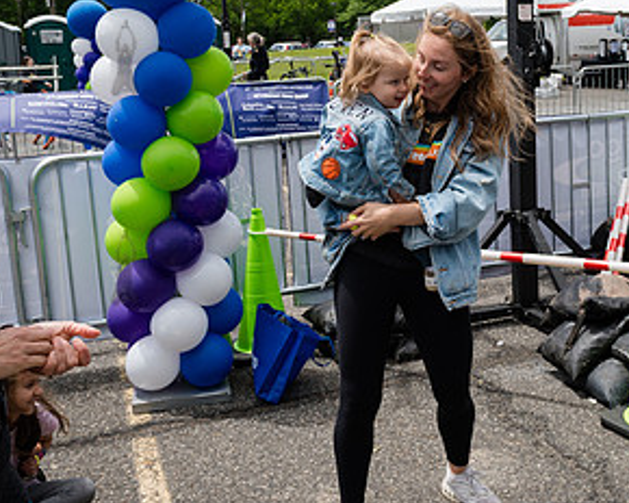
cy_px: 162
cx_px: 403
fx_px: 838
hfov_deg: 40.8
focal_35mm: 45
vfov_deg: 33.1
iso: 400
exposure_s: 1/1250
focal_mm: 24
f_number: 5.6
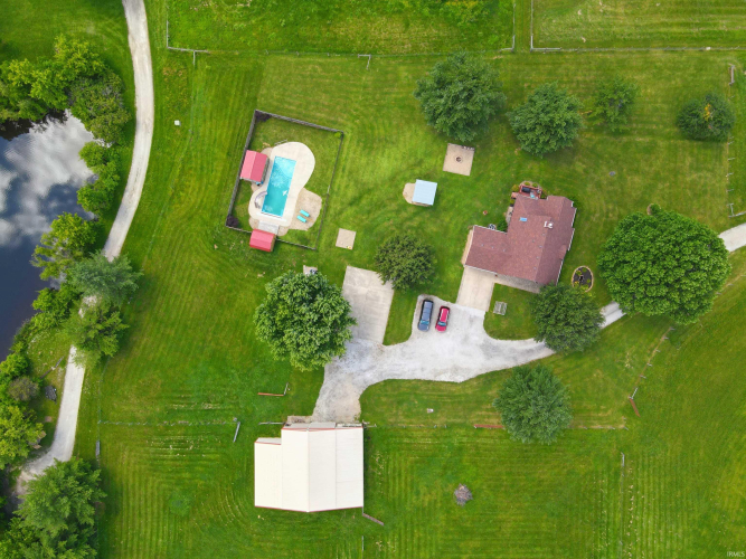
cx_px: 373
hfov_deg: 71.6
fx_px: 517
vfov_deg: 56.8
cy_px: 280
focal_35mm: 24
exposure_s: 1/100
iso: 100
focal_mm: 4.5
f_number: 2.8
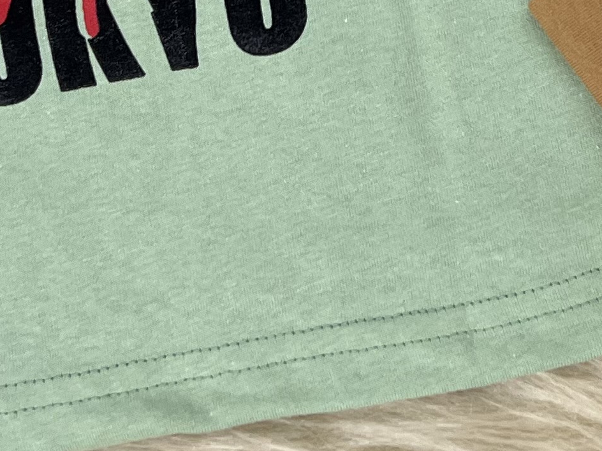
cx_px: 354
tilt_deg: -81.4
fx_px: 1930
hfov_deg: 17.7
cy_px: -347
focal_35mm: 111
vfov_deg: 12.3
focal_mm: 5.7
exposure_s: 1/100
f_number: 1.5
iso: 100
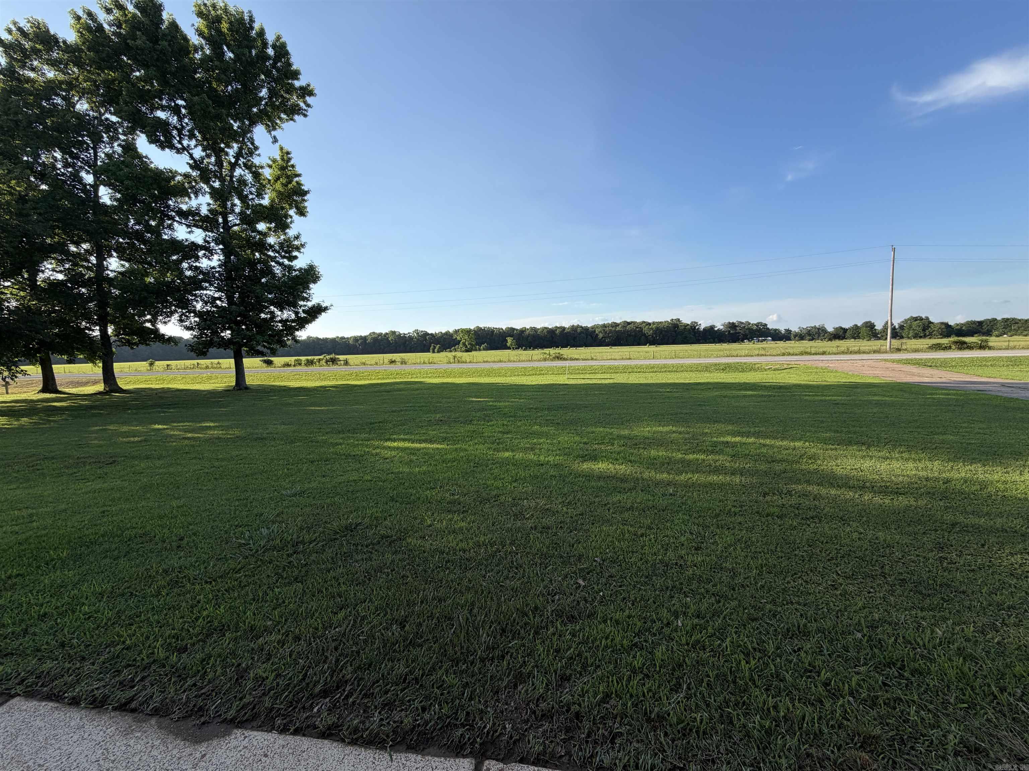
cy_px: 386
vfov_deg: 85.7
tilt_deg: -5.0
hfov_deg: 102.1
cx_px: 514
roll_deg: +2.5
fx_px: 416
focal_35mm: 14
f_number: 2.2
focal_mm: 2.22
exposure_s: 1/770
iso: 32
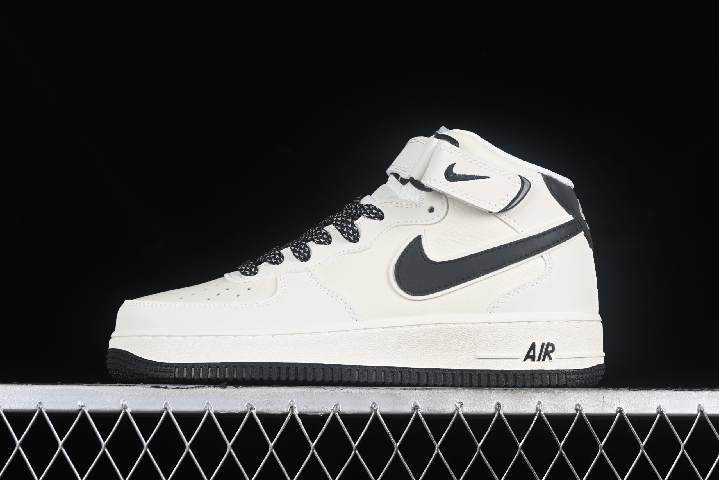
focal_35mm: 75
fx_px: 1498
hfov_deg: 27.0
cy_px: 240
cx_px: 360
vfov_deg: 18.2
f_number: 8
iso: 160
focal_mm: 50
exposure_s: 1/100
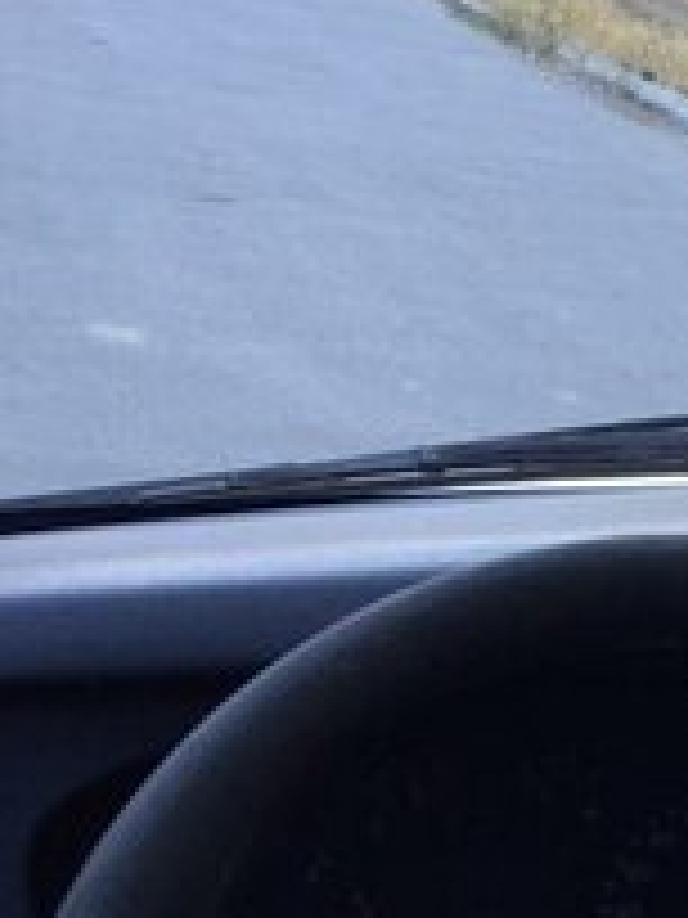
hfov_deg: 14.2
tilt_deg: -18.0
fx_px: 2491
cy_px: 736
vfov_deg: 20.6
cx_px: 1160
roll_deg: -7.6
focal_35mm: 94
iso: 25
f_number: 2.2
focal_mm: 4.15
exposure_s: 1/100
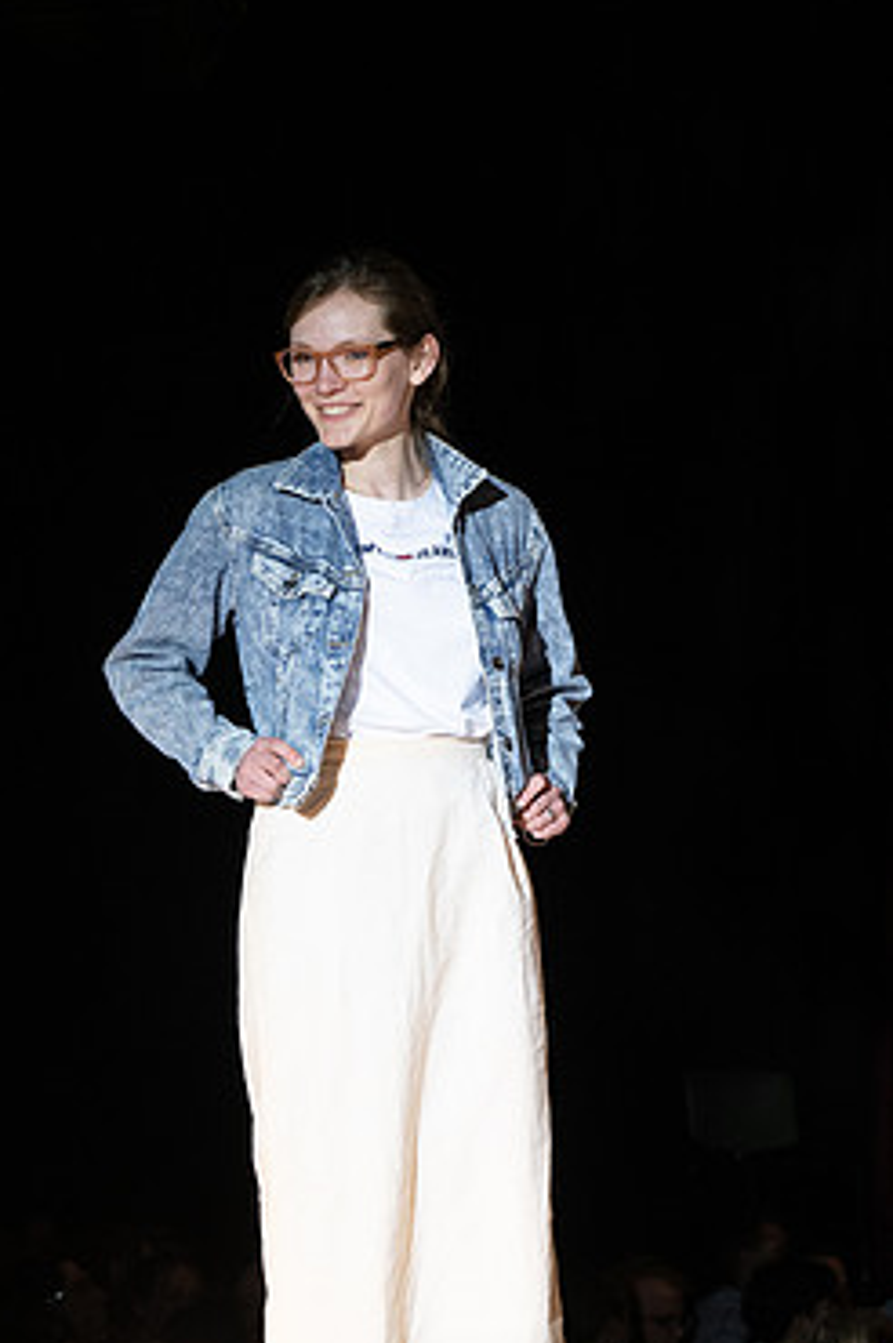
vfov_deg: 11.6
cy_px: 811
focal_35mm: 177
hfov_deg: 7.7
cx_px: 312
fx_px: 6598
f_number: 5.6
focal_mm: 85
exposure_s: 1/400
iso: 1250
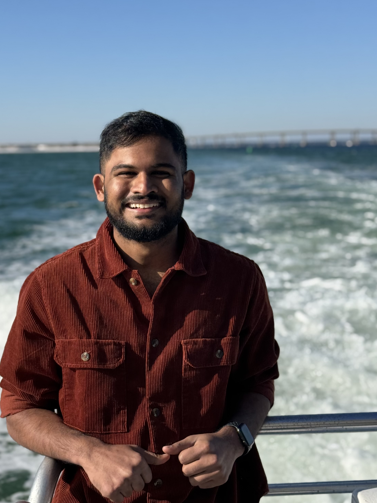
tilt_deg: -6.3
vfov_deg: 29.4
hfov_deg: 22.2
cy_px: 226
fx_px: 958
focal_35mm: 66
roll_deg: +1.2
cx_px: 146
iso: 64
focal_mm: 6.76
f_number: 1.78
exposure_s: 1/4310
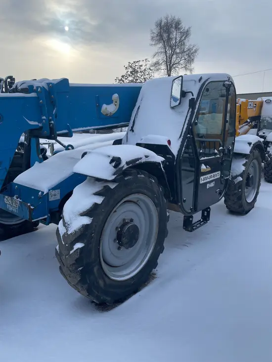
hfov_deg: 53.1
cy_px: 181
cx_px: 136
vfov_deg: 67.3
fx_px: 272
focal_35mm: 26
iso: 32
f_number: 1.6
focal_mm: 4.2
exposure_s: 1/2353
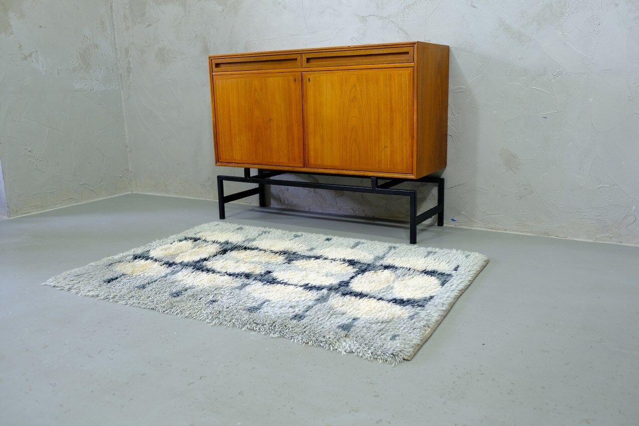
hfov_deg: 60.3
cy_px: 213
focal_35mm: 31
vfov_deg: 42.3
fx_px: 550
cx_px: 320
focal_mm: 20.5
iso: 640
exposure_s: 1/28
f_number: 3.2
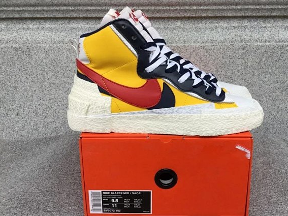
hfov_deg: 52.5
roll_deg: +1.0
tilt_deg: -14.9
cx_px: 161
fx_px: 291
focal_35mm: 35
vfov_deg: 40.7
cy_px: 102
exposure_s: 1/100
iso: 32
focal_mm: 3.3
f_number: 2.4
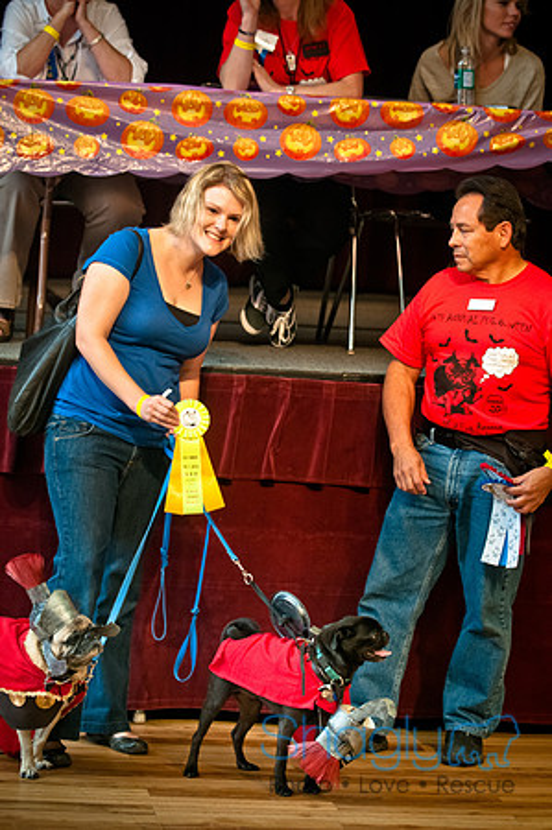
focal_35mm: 120
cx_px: 276
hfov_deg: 11.4
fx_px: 2766
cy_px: 415
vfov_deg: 17.1
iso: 200
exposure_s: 1/200
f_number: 2.8
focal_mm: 80
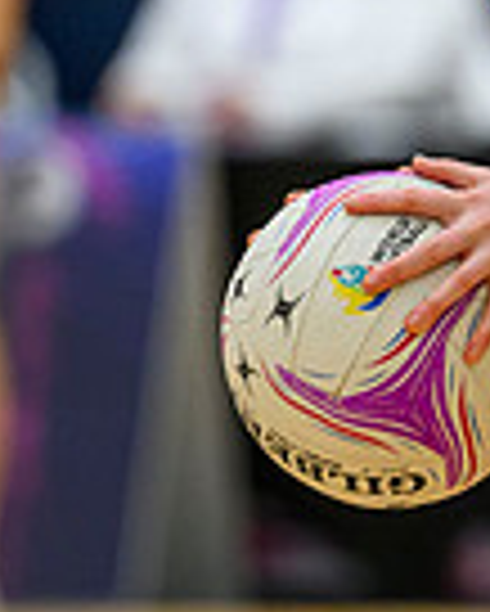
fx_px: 20117
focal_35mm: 1111
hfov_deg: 1.4
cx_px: 775
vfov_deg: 1.7
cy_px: -21
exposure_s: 1/800
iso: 3200
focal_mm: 200
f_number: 2.8
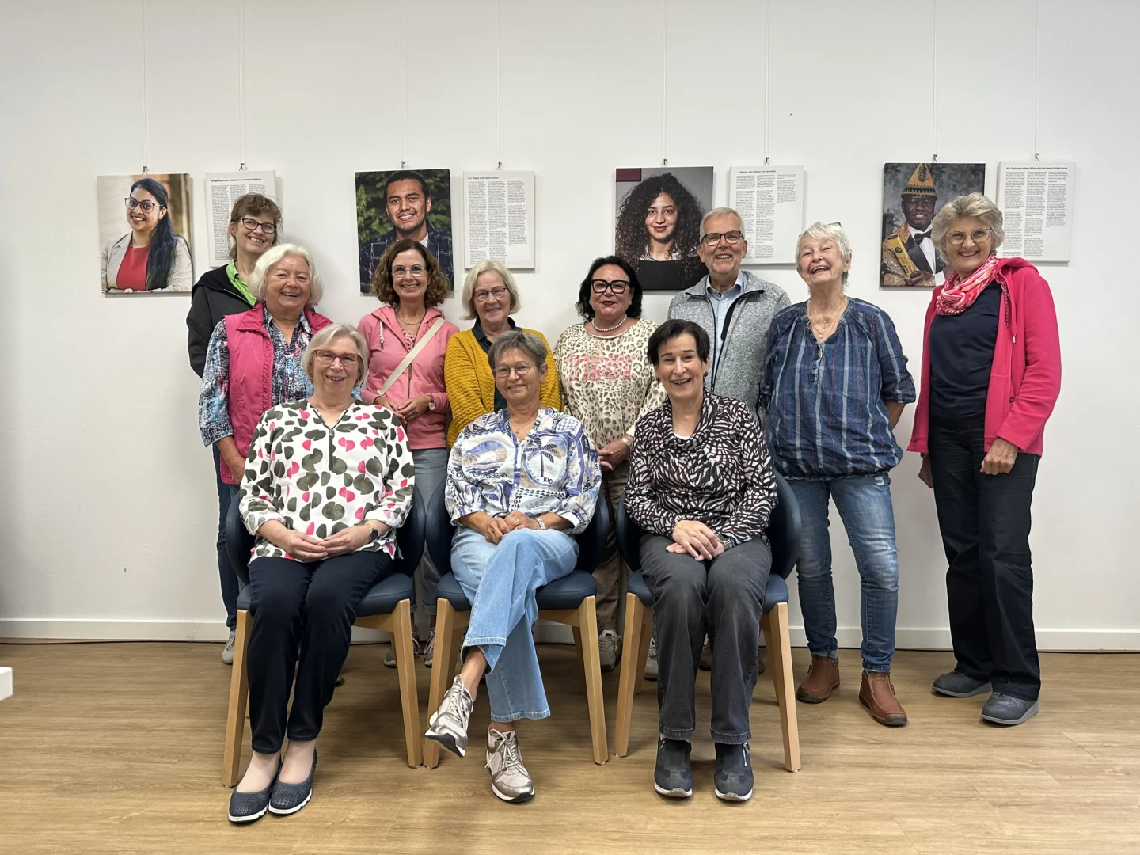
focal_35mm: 24
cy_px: 428
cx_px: 570
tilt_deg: -0.2
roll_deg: -0.5
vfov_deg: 56.8
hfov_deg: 71.6
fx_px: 790
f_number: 1.78
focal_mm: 6.86
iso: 200
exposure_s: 1/121
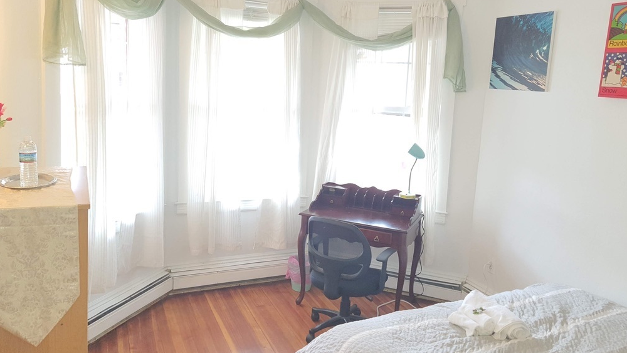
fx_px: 482
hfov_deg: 66.1
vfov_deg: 40.1
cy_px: 147
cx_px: 318
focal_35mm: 29
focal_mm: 4.32
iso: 100
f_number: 1.7
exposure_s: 1/24
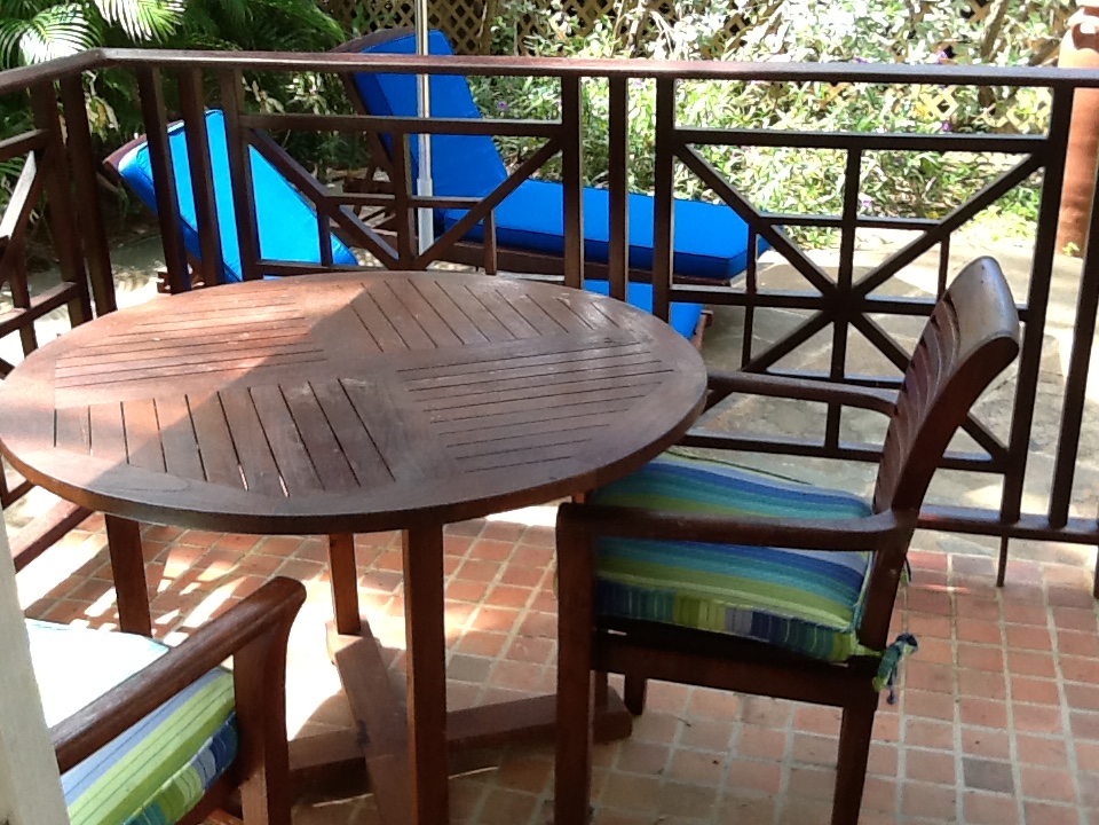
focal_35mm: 44
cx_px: 550
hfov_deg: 42.9
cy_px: 412
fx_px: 1397
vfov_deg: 32.9
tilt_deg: -23.2
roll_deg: +2.4
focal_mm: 2.03
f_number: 2.4
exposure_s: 1/162
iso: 40
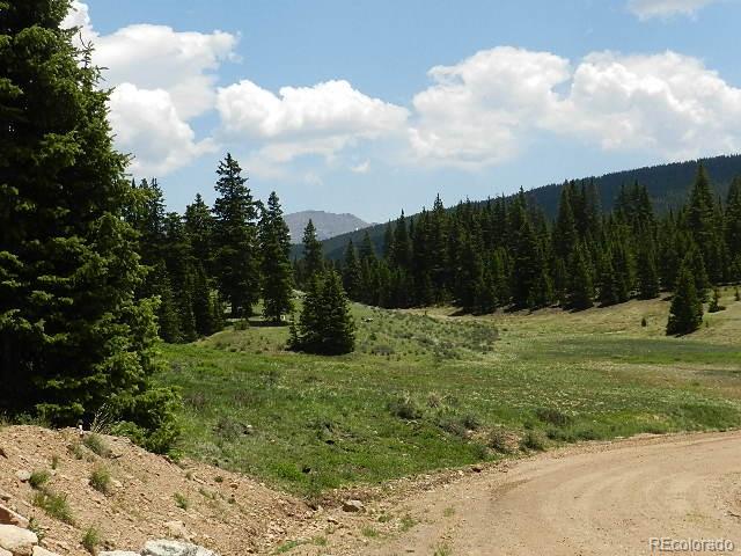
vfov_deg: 31.5
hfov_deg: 41.2
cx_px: 370
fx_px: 985
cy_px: 278
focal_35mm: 46
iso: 160
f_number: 5
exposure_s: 1/800
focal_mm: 8.1
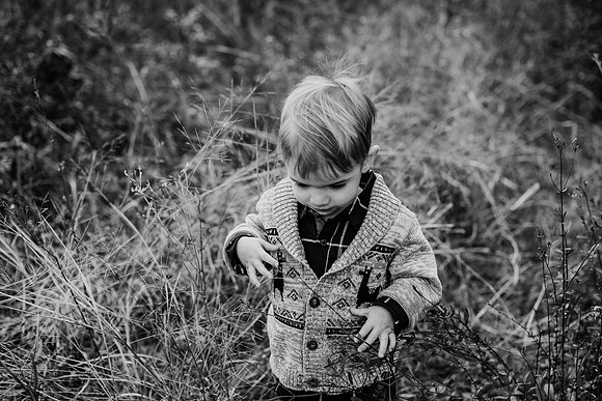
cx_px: 301
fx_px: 836
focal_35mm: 50
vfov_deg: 27.0
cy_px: 200
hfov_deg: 39.6
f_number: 2.8
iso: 400
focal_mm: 50
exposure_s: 1/1000
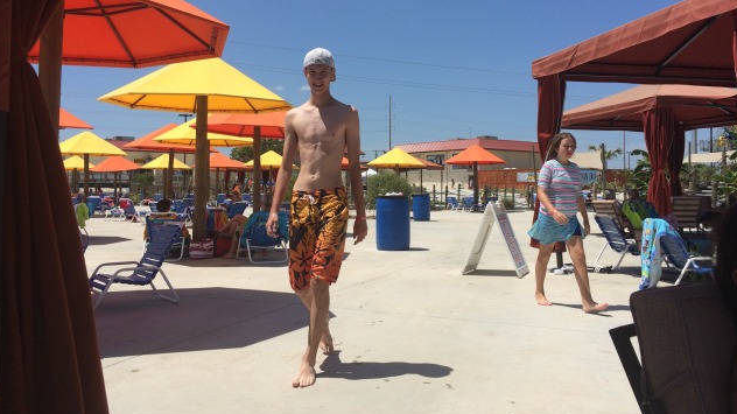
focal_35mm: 32
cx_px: 366
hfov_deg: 61.0
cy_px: 168
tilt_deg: -0.4
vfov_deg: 36.5
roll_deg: -0.5
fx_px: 625
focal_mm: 4.15
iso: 32
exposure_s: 1/3731
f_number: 2.2
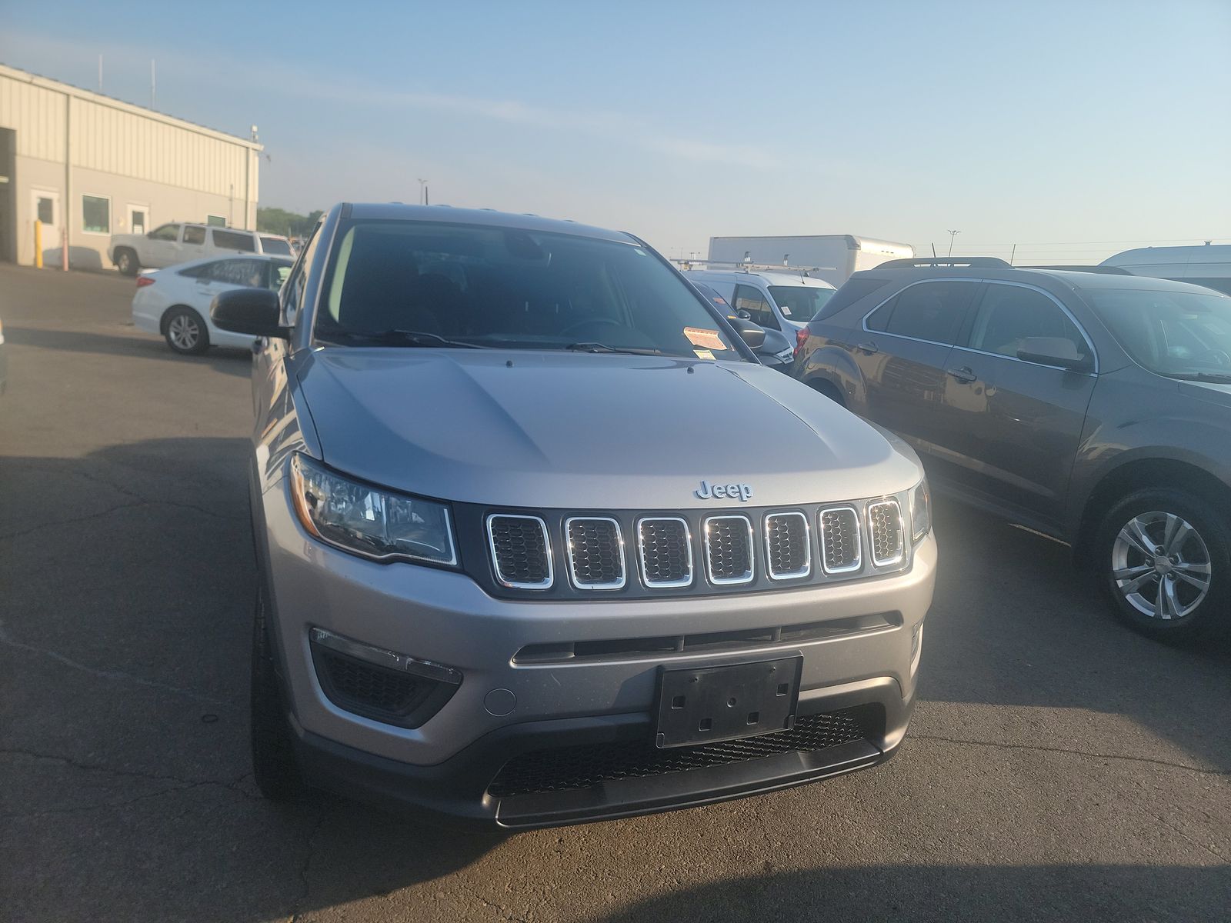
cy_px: 462
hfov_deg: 71.6
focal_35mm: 24
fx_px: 853
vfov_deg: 56.8
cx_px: 616
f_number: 1.8
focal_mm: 6.7
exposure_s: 1/630
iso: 50
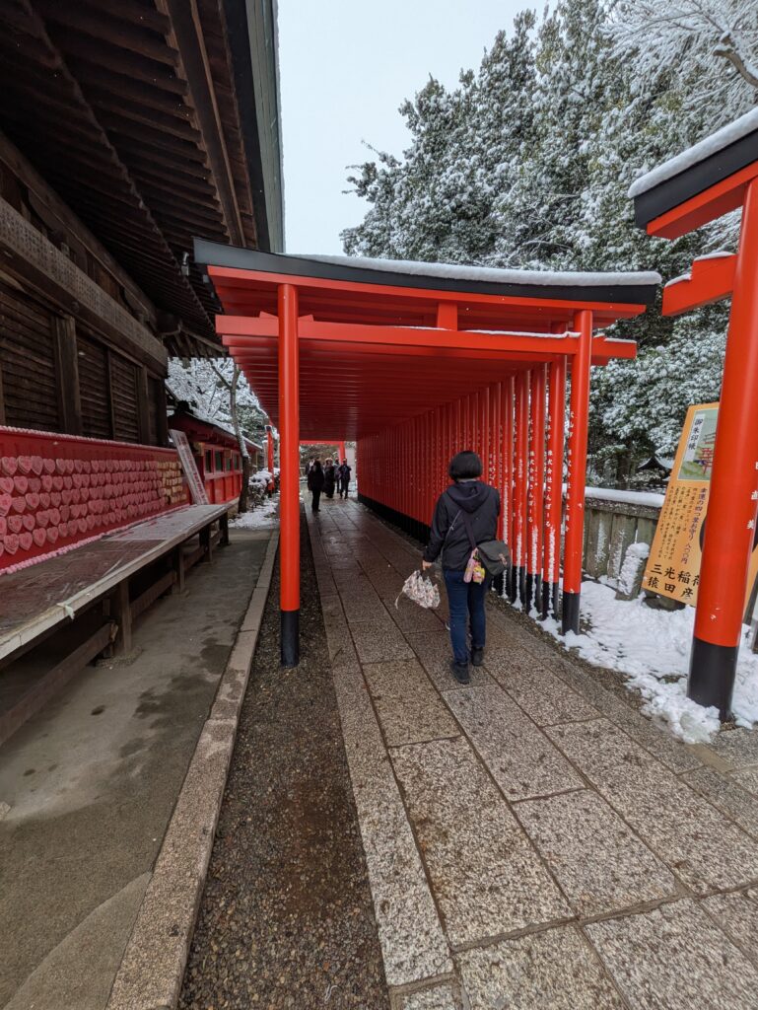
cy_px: 505
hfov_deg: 85.7
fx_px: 408
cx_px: 379
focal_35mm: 14
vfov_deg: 102.0
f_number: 2.2
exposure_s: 1/837
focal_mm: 1.83
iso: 55
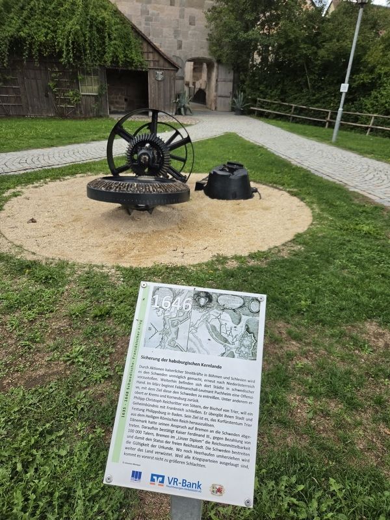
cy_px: 260
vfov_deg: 73.9
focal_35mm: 23
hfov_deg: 58.9
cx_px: 195
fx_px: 346
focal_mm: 5.4
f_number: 1.8
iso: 80
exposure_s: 1/1120
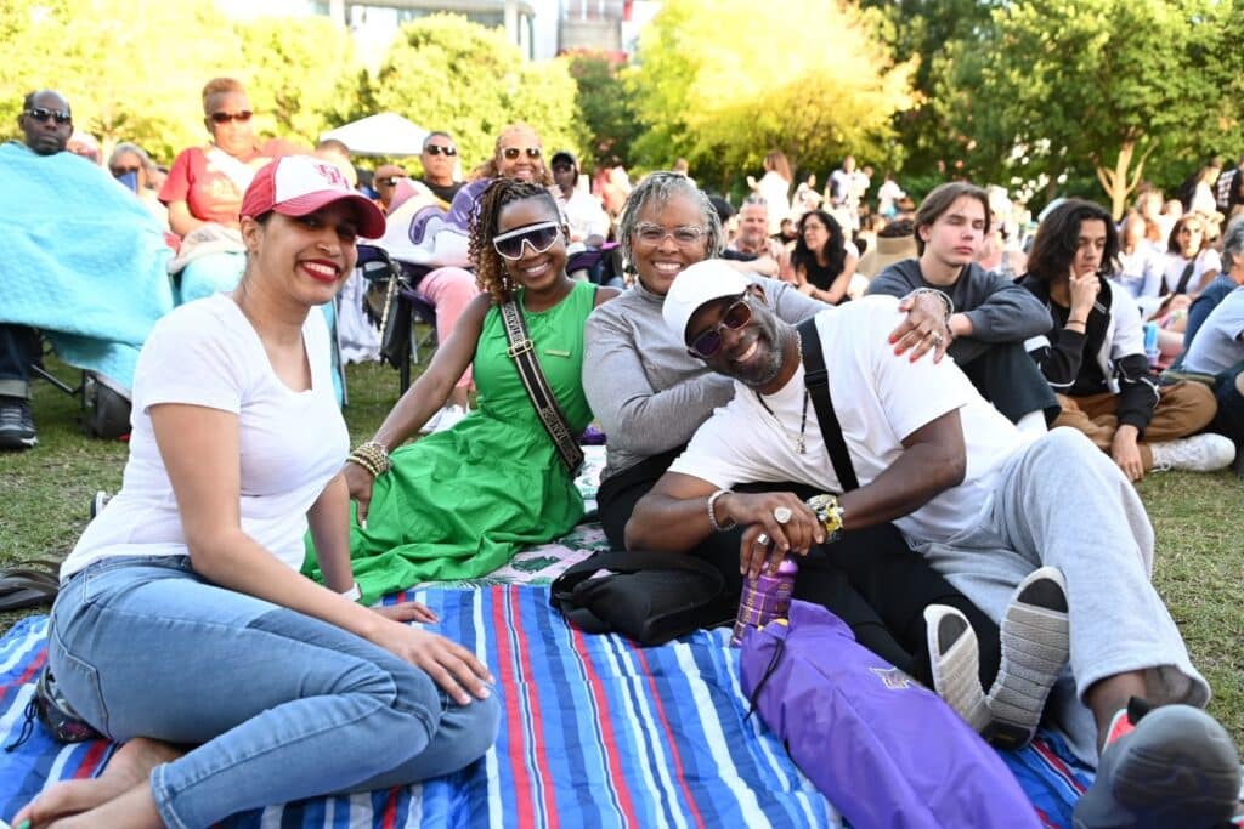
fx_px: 1071
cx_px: 622
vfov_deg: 42.3
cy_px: 414
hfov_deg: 60.3
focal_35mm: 31
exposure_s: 1/160
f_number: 3.5
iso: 320
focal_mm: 31
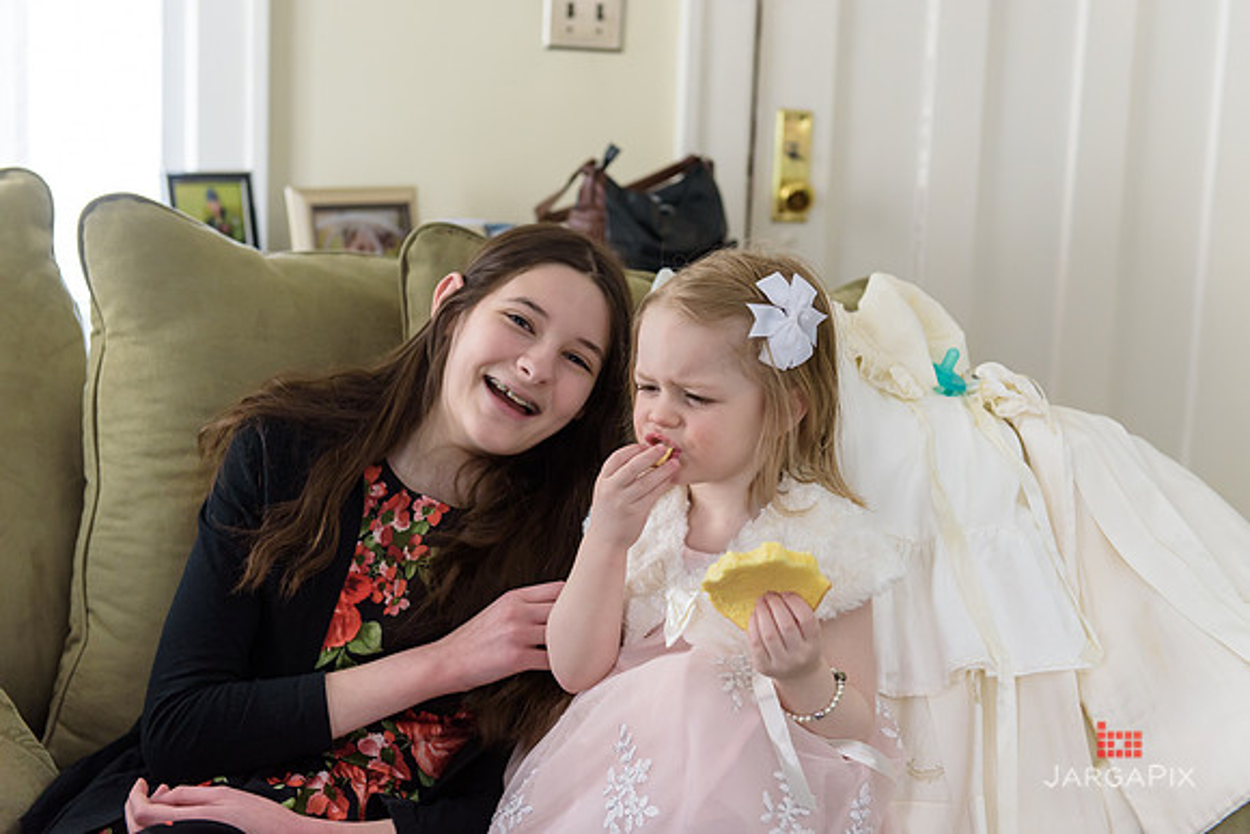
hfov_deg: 35.6
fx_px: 1945
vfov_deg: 24.2
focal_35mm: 56
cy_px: 417
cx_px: 625
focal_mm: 56
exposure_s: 1/125
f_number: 3.2
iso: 1600
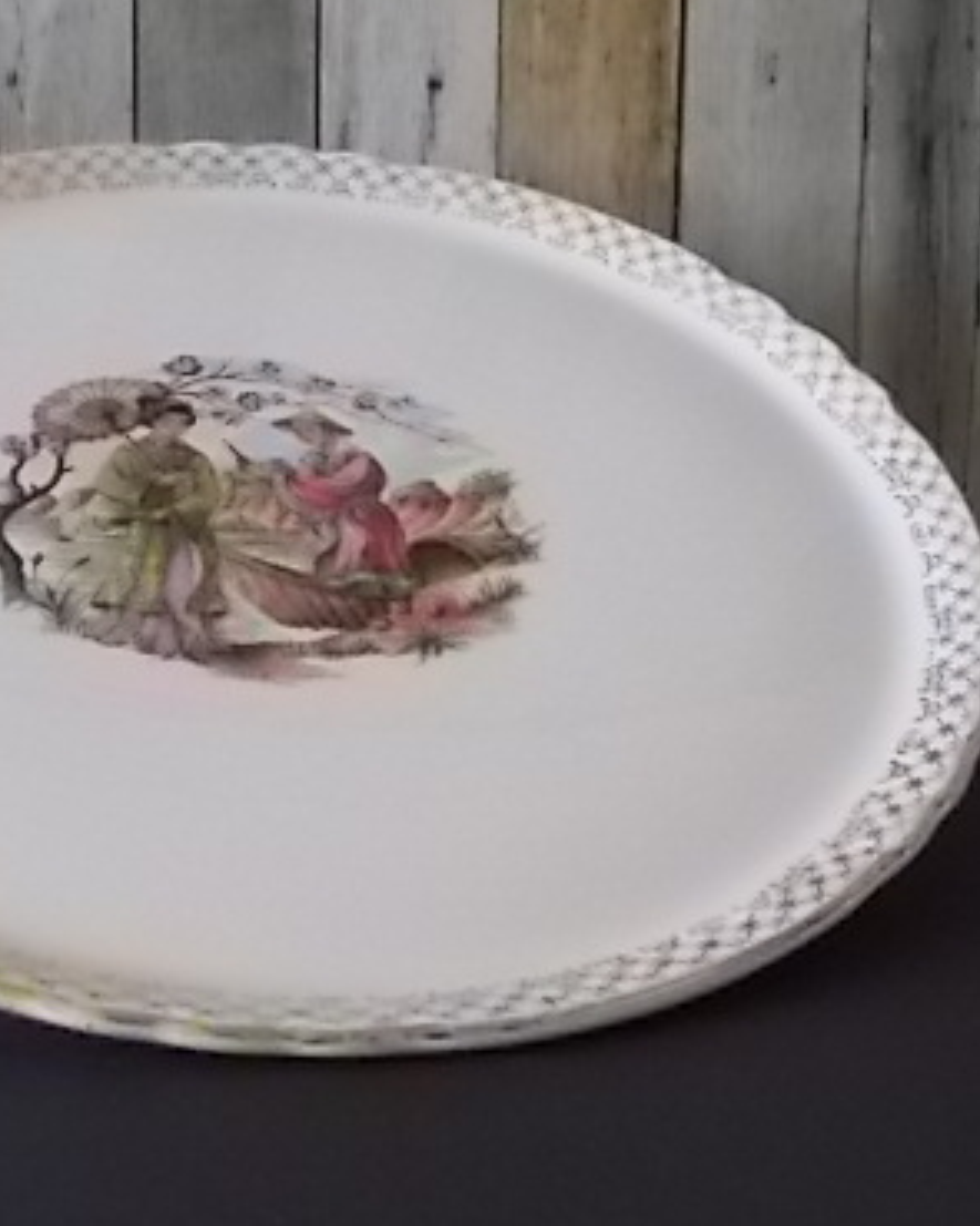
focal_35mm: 66
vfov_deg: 28.7
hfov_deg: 22.9
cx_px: 223
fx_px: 2394
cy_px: 542
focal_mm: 6.9
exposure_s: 1/125
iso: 720
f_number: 3.9
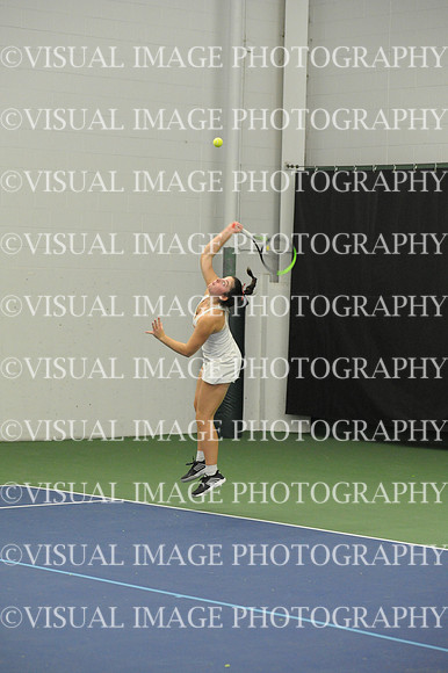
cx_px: 224
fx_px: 2168
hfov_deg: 11.8
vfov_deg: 17.7
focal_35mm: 116
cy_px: 336
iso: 8000
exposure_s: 1/500
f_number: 4
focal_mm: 116
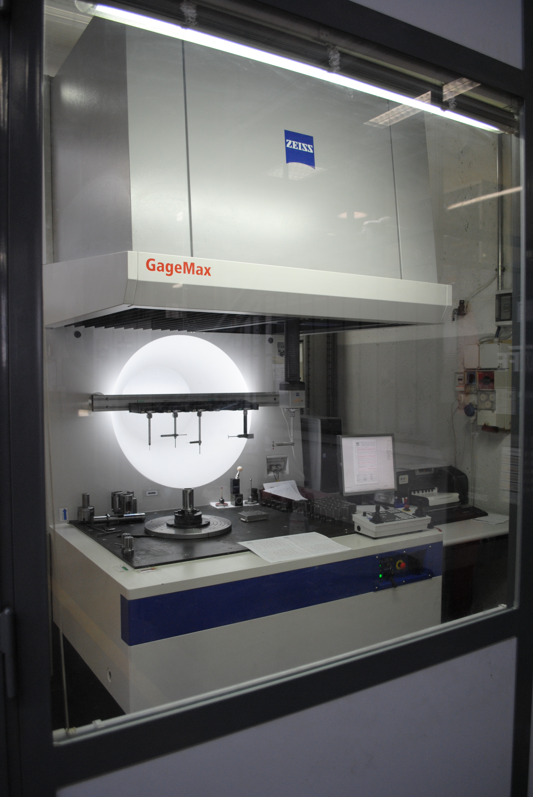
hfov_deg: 43.7
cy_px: 398
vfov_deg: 61.9
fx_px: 664
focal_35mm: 30
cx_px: 266
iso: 400
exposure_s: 1/60
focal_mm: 20
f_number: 3.8
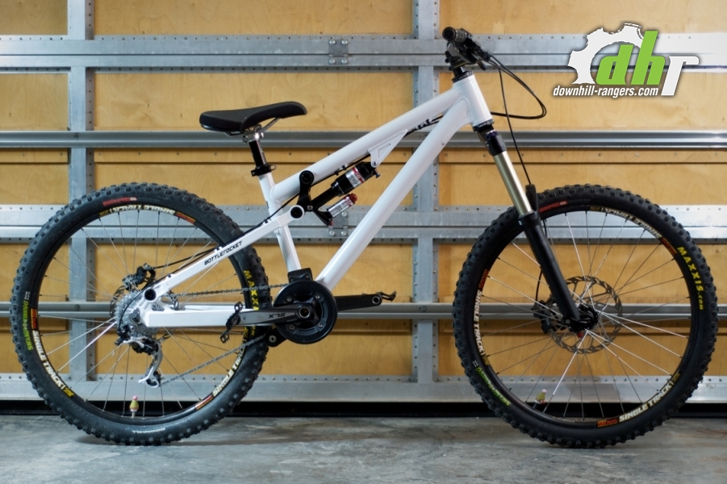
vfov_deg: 18.2
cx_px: 364
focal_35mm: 75
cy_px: 242
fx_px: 1514
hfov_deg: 27.0
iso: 400
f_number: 2.5
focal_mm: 50
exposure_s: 1/250
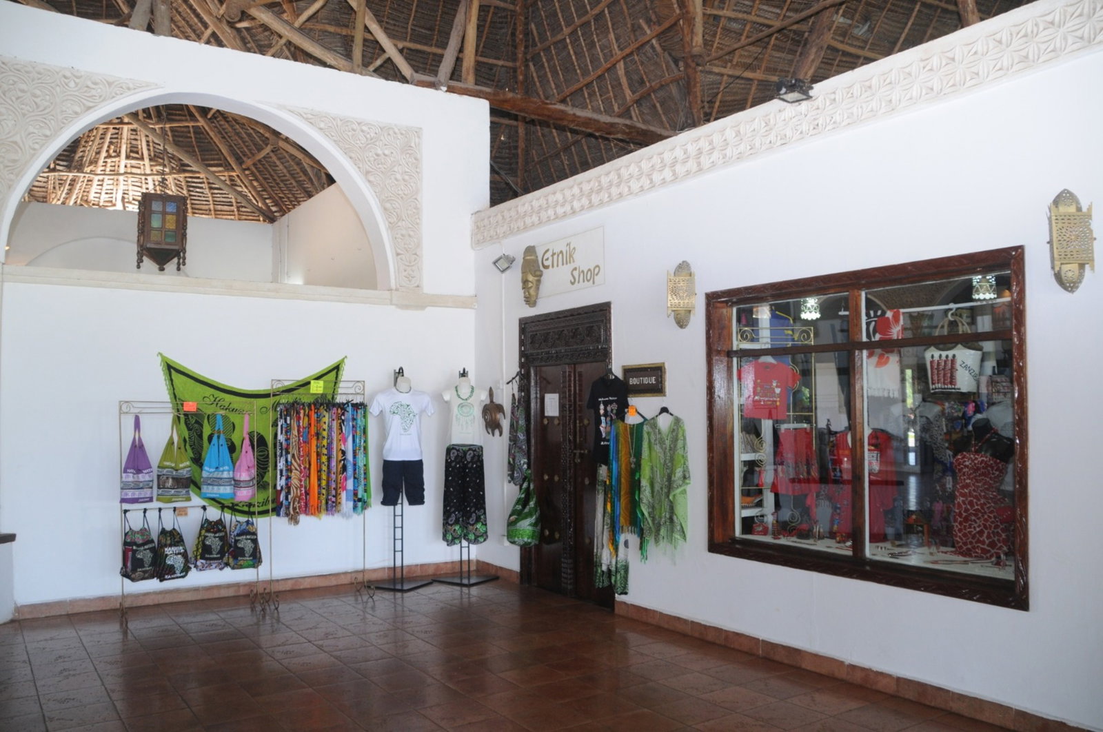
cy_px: 366
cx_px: 552
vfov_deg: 47.8
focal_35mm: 27
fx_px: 826
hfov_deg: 67.5
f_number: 4
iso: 500
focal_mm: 18
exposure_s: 1/50
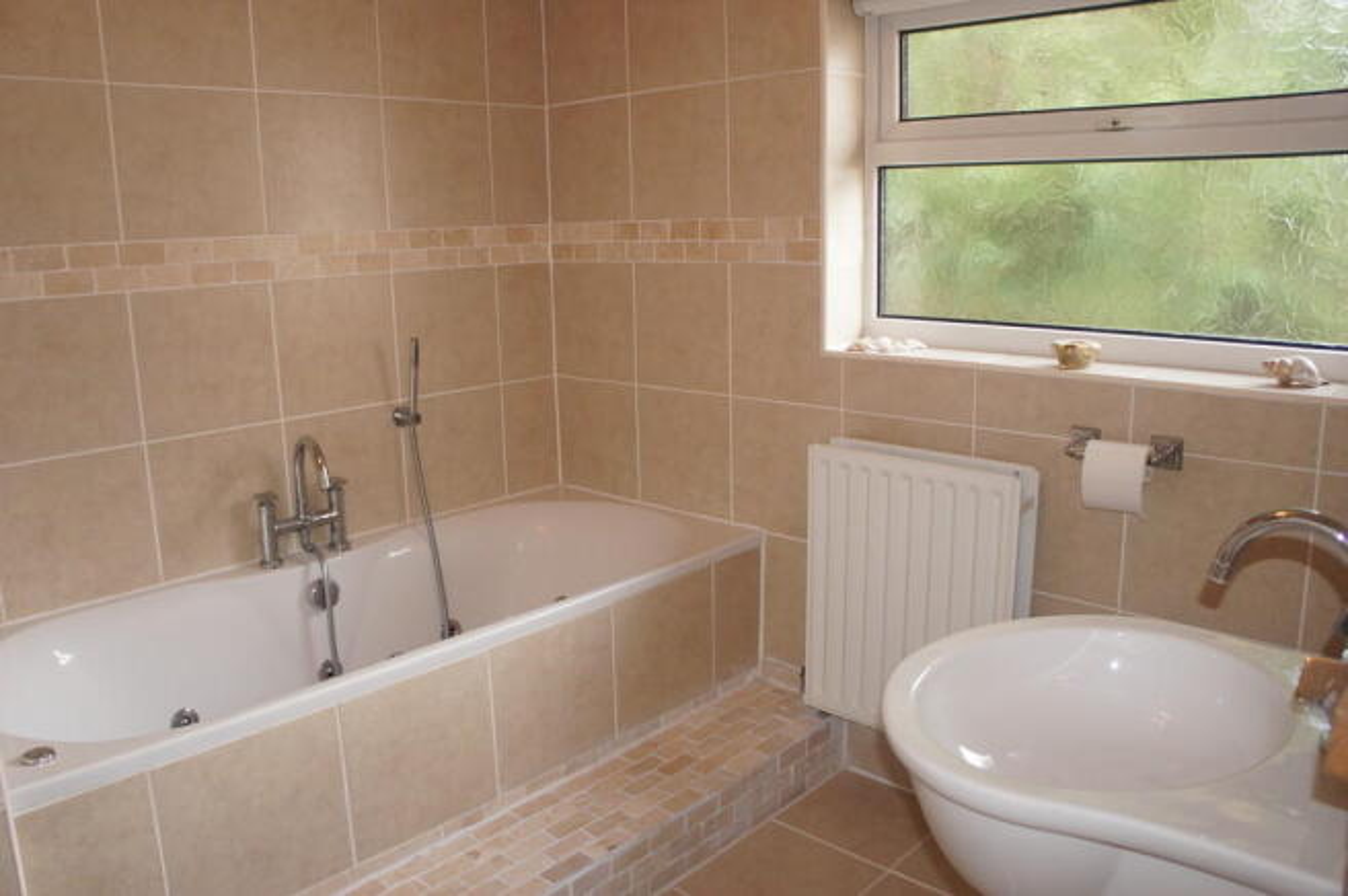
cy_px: 448
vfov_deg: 47.8
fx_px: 1010
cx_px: 674
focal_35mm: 27
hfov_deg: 67.4
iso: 250
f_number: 3.5
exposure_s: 1/60
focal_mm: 18
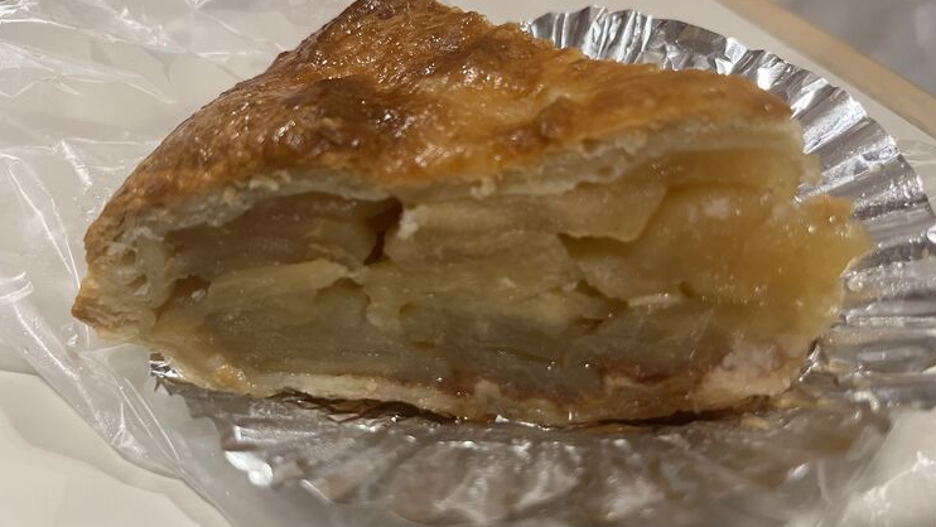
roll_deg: +4.4
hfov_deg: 66.0
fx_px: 720
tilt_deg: -42.2
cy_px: 252
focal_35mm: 29
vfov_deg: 40.2
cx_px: 462
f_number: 1.6
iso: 200
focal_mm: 5.1
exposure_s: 1/60
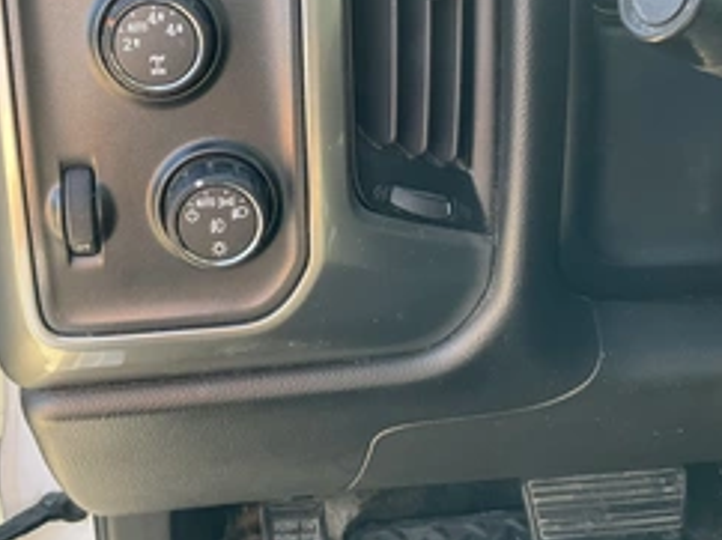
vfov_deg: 29.7
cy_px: 137
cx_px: 331
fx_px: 1000
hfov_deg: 39.7
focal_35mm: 48
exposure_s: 1/120
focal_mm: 3
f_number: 1.8
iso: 64
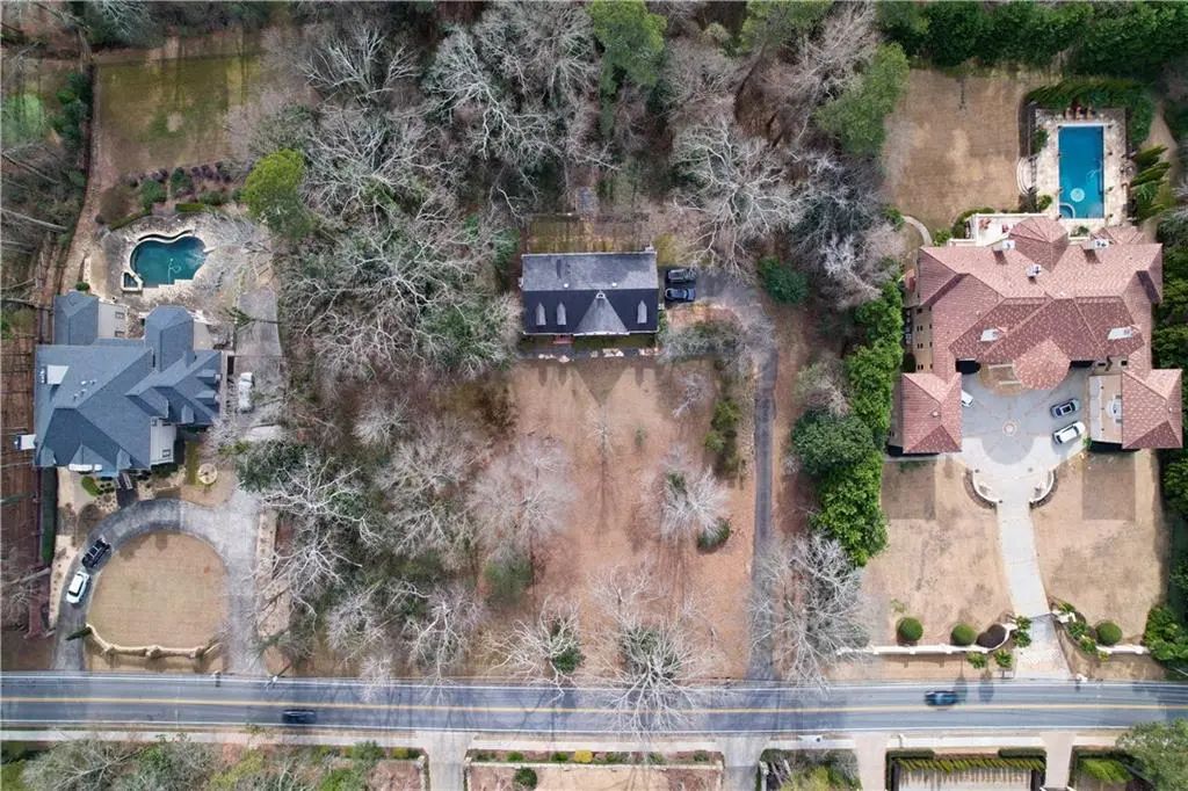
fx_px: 726
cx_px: 594
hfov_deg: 78.6
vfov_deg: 57.2
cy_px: 396
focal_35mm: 22
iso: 110
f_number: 2.8
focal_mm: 8.38
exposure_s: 1/25
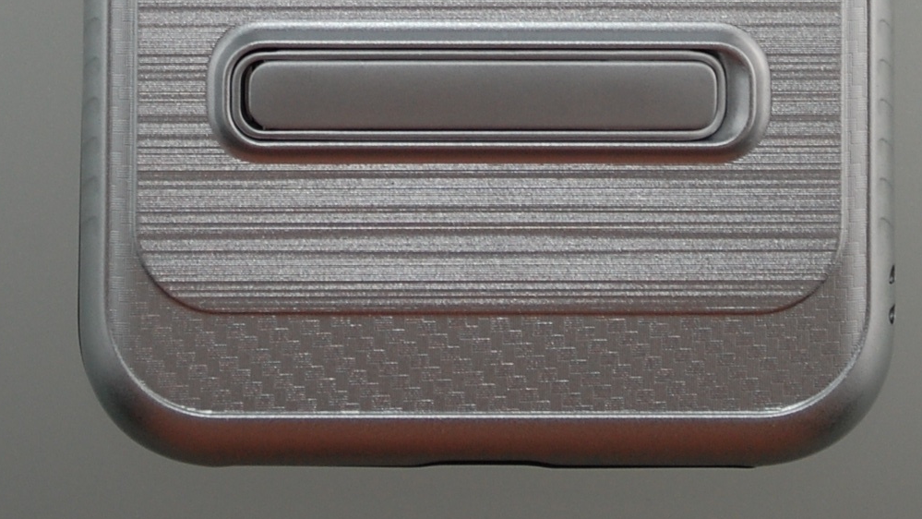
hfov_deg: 13.2
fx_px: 3985
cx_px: 533
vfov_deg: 7.2
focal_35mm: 163
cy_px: -518
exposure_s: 1/60
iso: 400
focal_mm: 46
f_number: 5.3
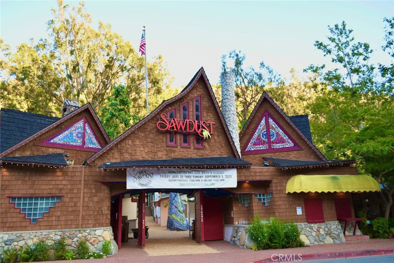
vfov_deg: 47.9
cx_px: 197
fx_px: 296
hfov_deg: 67.4
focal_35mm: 27
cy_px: 132
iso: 250
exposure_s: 1/200
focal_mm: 18
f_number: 4
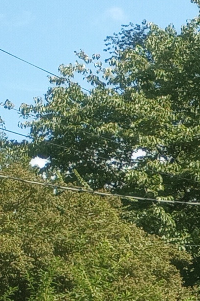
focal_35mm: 146
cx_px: 751
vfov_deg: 13.6
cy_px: 373
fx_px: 1217
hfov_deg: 7.3
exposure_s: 1/241
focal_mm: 4.27
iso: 112
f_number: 1.8
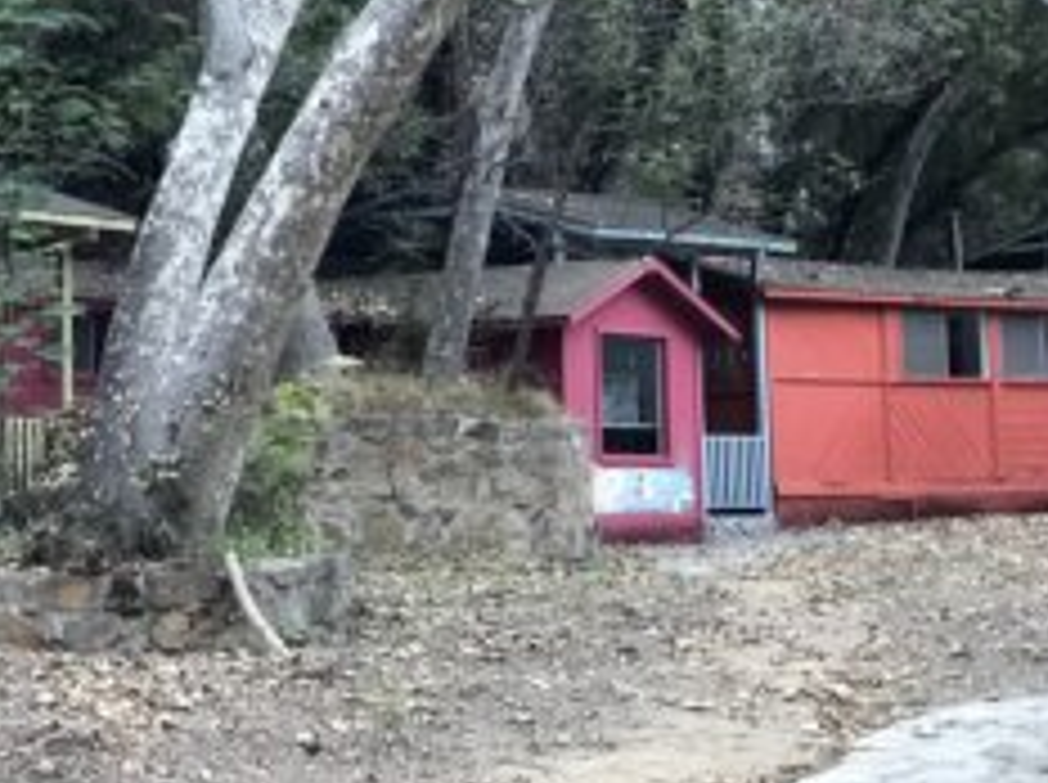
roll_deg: +0.5
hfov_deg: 19.8
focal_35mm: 98
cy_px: 180
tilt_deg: +5.4
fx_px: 2962
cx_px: 171
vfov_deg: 15.0
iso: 200
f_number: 2.8
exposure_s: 1/60
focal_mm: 6.6
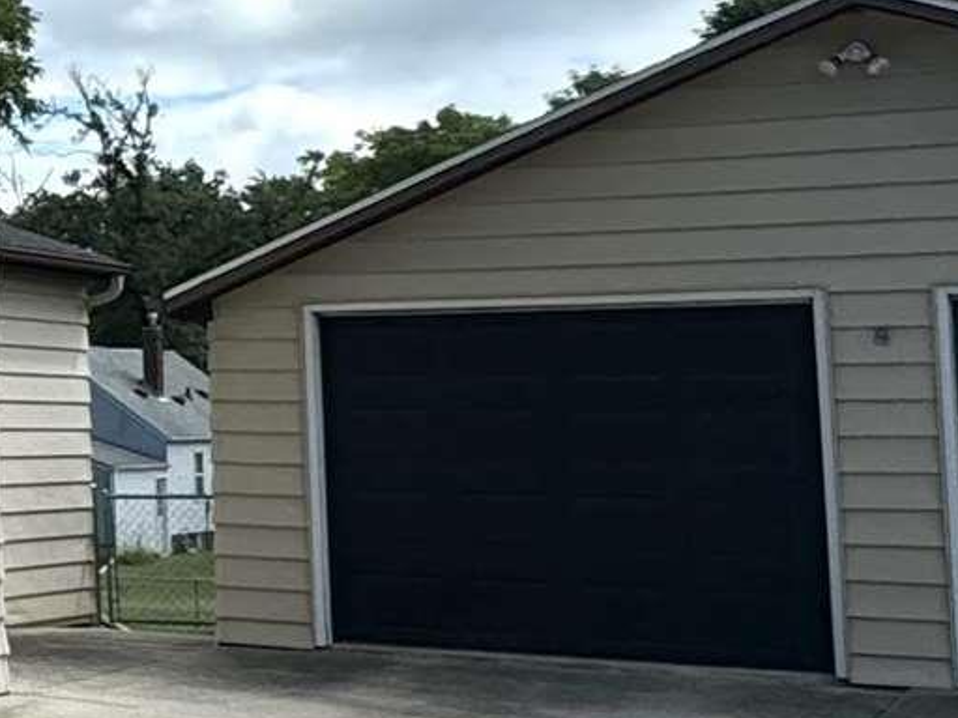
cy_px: 204
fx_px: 2325
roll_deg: -0.7
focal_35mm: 84
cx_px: -786
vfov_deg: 17.5
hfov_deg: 18.2
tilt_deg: +4.5
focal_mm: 2.22
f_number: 2.2
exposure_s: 1/1789
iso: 50
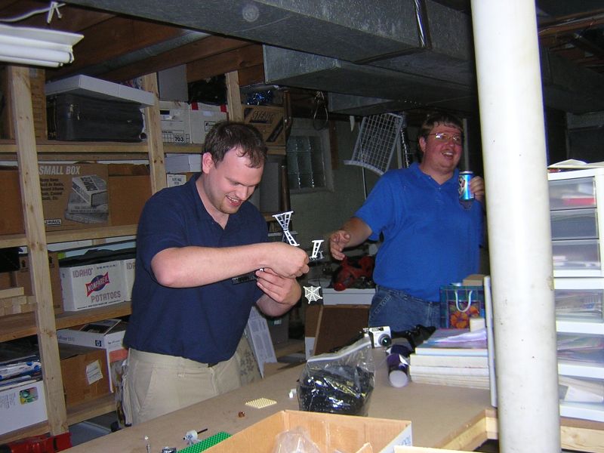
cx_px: 302
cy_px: 226
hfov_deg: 51.4
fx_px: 628
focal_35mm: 36
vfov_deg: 39.7
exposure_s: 1/60.1
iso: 259
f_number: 2.6
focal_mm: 4.7
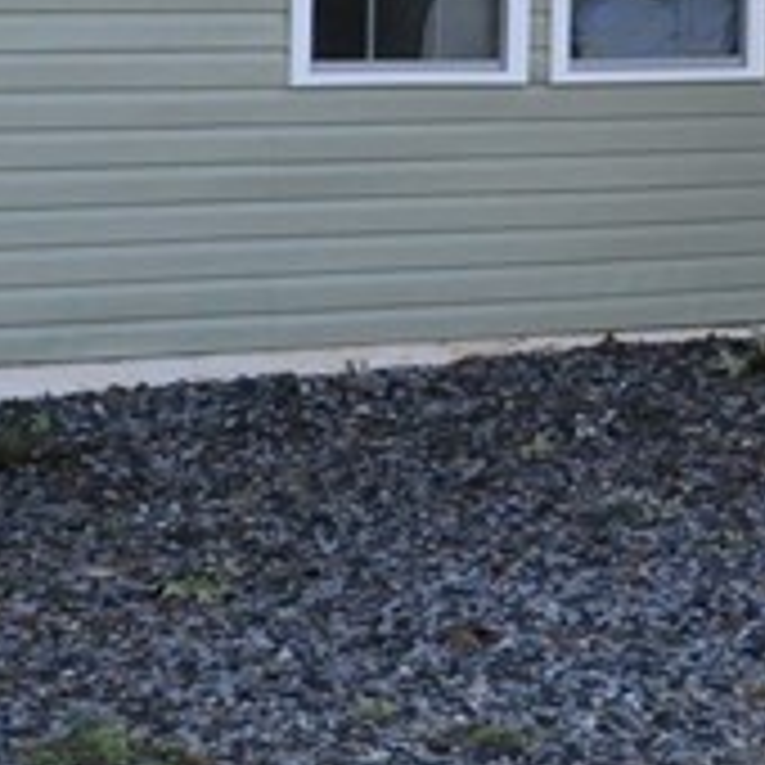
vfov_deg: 12.4
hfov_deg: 12.4
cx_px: 828
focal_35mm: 139
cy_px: 4
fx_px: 3468
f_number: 8
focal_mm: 17
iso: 1250
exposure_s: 1/320
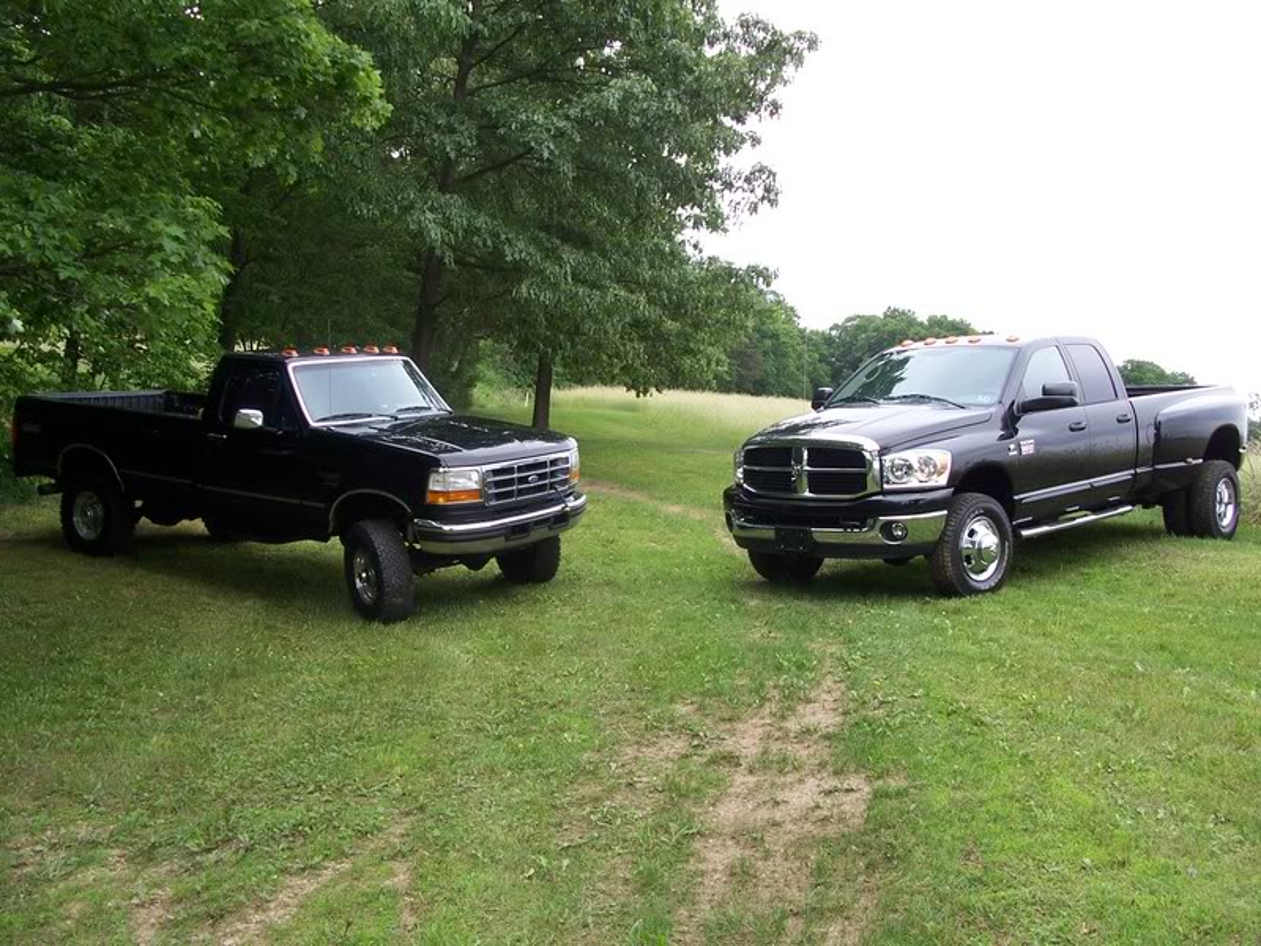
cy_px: 473
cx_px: 630
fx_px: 1275
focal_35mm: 35
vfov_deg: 40.7
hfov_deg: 52.6
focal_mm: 6
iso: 80
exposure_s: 1/250
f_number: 2.8
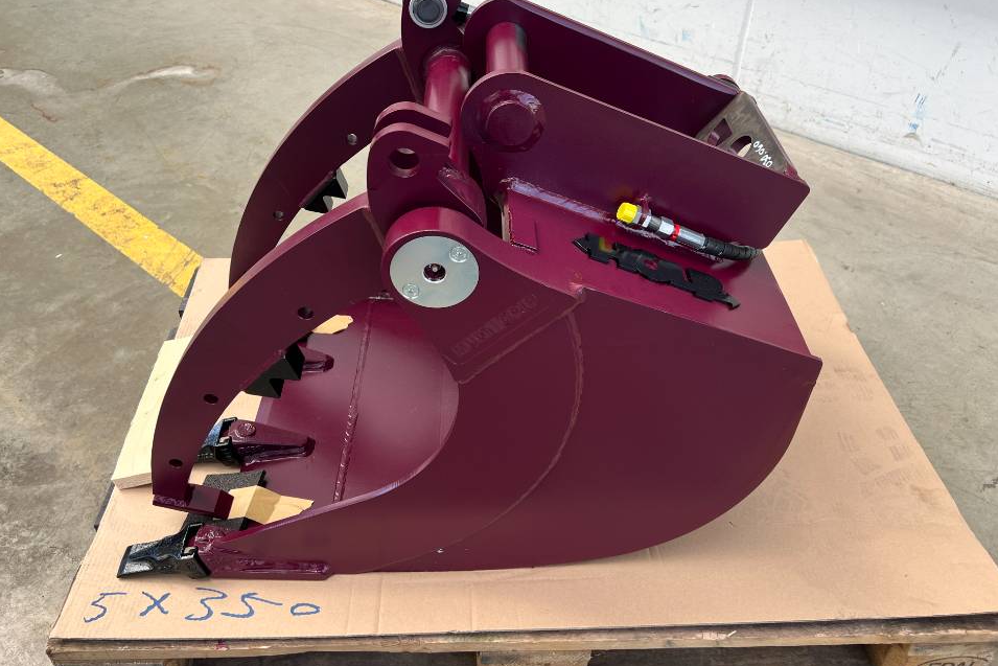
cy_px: 296
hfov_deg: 63.6
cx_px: 465
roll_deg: +1.3
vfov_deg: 44.9
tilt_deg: -38.8
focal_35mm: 29
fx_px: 804
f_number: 1.5
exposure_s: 1/361
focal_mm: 5.7
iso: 50
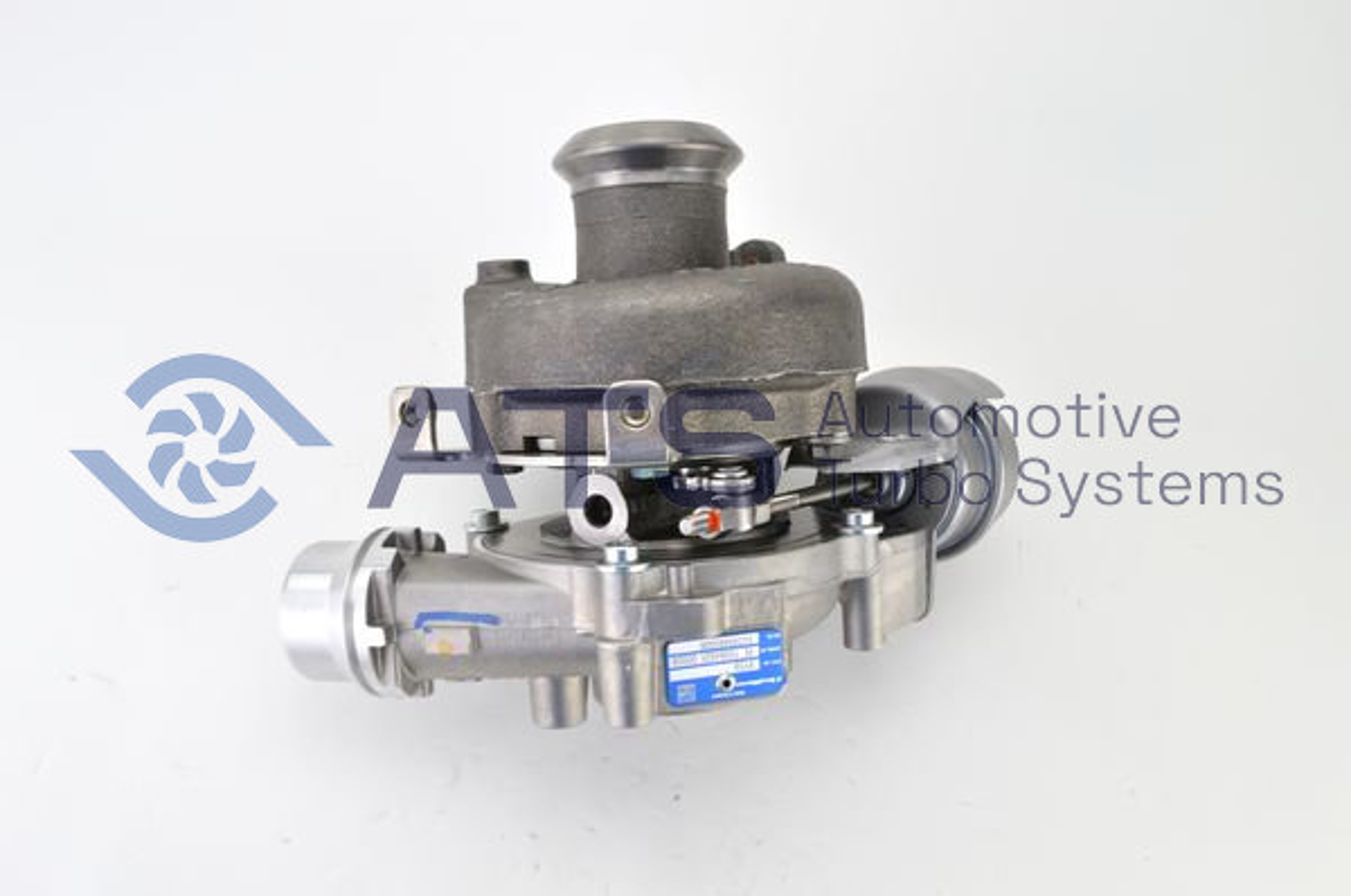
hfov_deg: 62.0
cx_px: 676
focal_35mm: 30
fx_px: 1124
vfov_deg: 43.5
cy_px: 448
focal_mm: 20
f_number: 10
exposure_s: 1/10
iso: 100
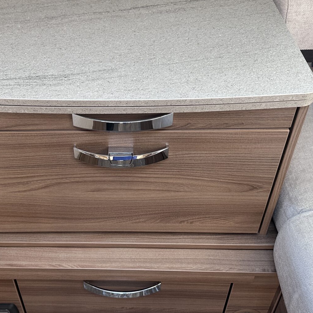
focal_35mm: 43
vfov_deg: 39.1
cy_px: 133
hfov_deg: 38.8
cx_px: 111
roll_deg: +1.2
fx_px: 440
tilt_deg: -41.6
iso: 160
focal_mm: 6.86
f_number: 1.78
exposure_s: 1/121
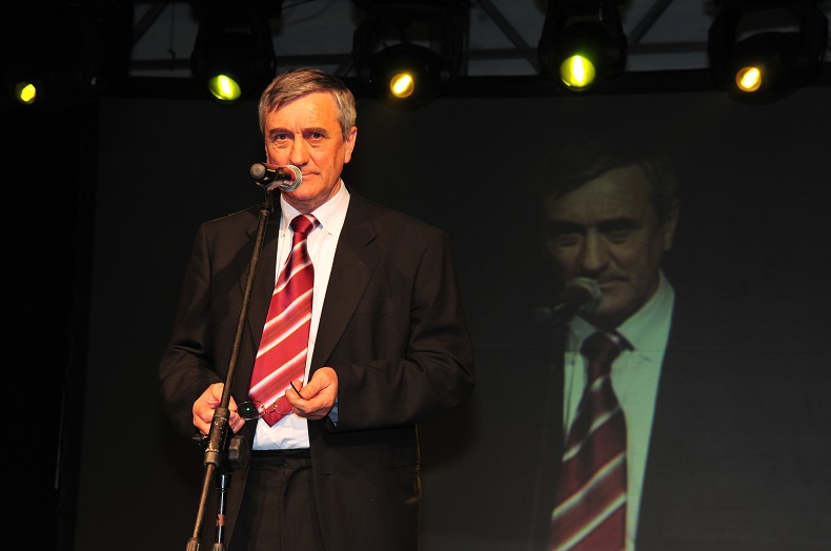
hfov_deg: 28.1
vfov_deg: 18.9
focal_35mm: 72
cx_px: 416
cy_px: 276
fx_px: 1659
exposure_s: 1/60
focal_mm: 48
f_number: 5.6
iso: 400
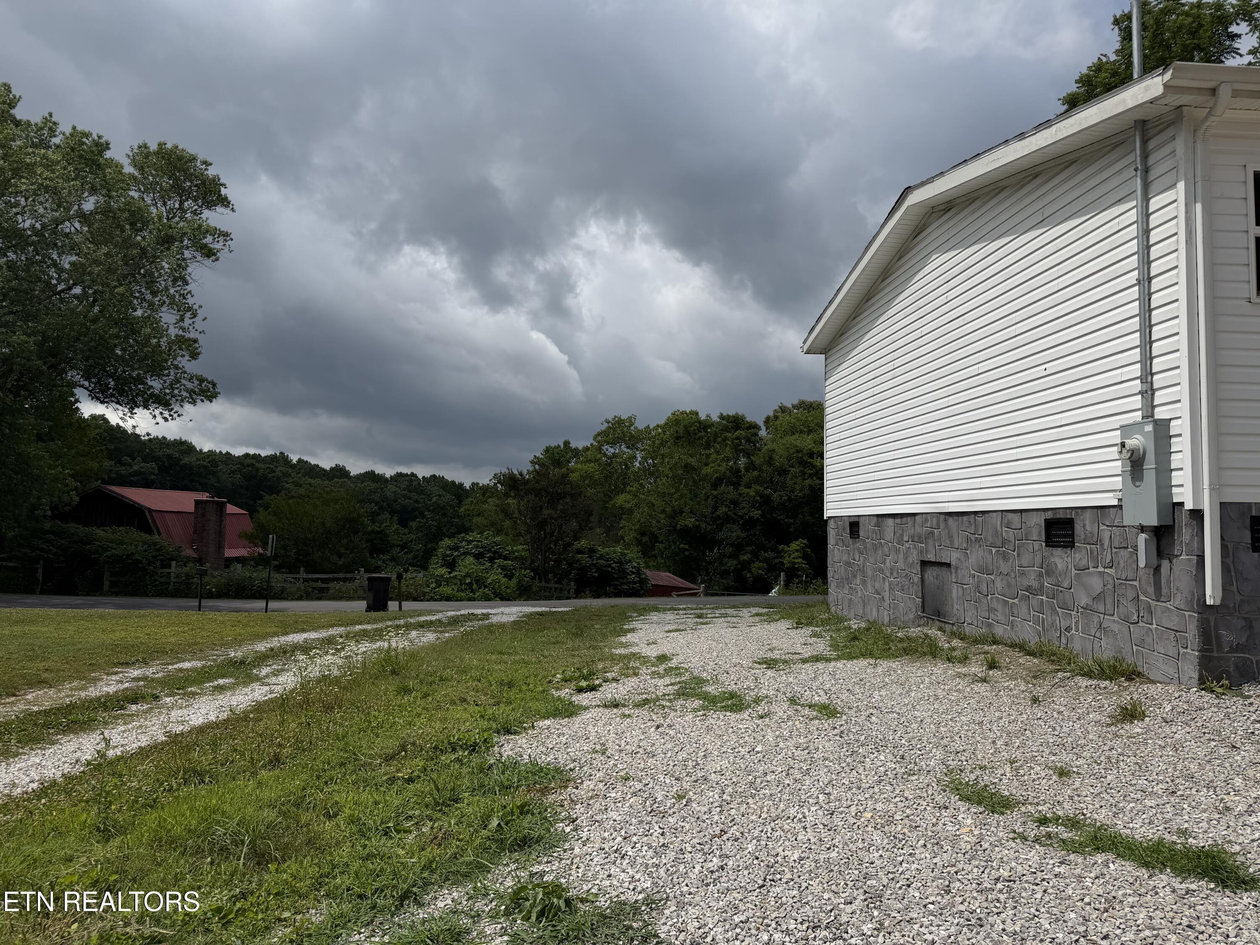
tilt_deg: +6.5
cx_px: 630
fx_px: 874
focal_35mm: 24
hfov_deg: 71.6
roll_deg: -2.8
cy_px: 472
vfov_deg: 56.8
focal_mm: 6.76
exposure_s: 1/10309
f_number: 1.78
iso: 80
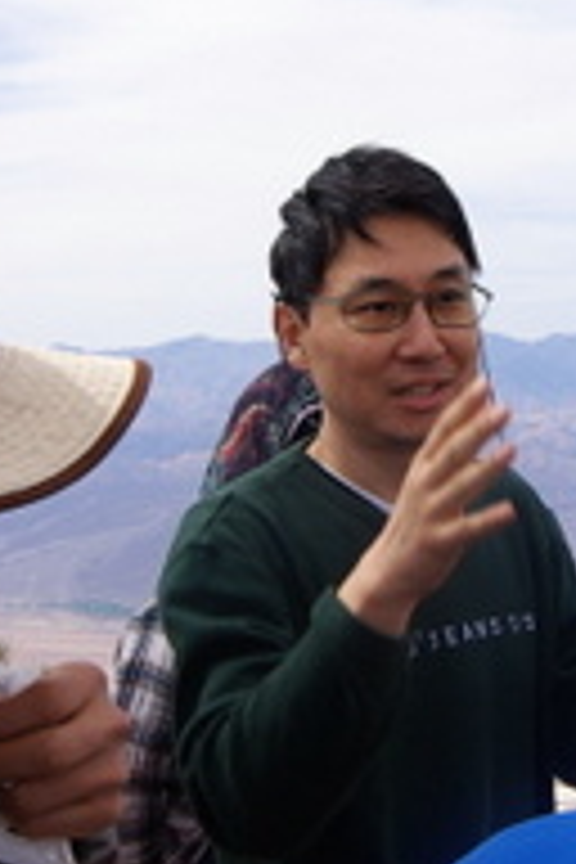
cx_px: 360
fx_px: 1800
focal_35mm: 75
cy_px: 436
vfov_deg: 27.0
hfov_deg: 18.2
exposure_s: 1/180
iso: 100
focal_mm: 12
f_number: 9.5
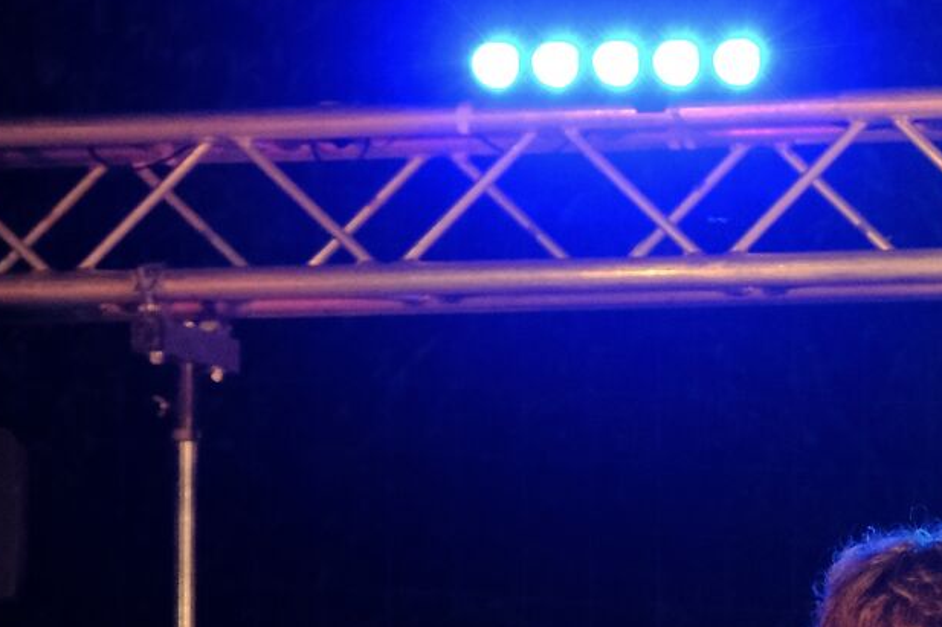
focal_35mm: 323
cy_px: 938
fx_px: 8449
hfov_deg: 6.3
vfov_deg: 4.2
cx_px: 1249
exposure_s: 1/60
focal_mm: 55
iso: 3200
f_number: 4.5
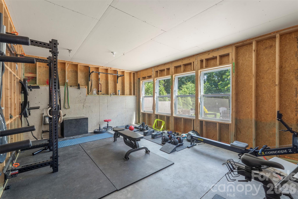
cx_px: 149
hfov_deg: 96.7
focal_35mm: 16
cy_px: 100
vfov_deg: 73.7
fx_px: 132
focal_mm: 16
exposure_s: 1/6
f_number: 8
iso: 640
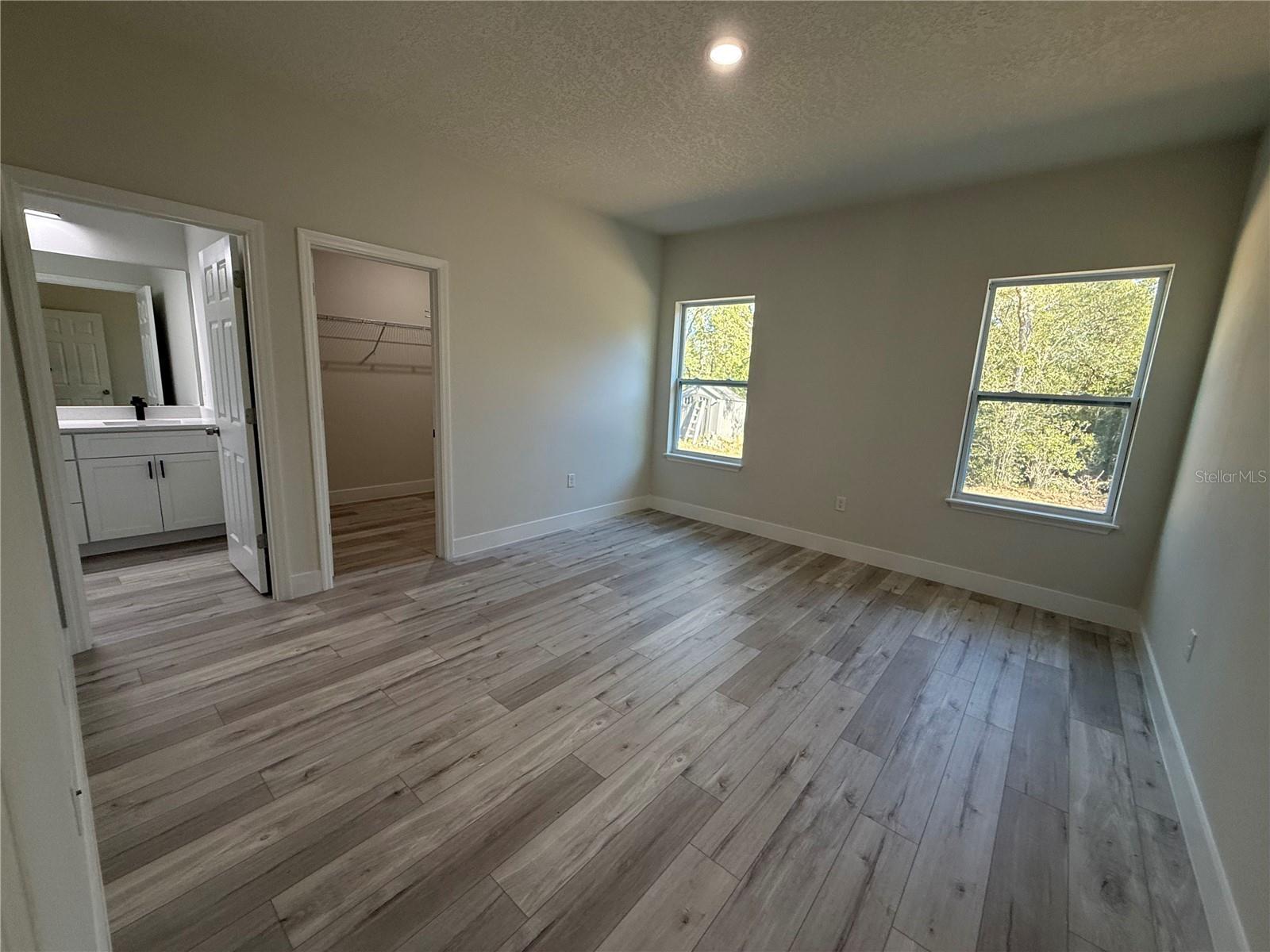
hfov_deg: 102.1
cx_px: 635
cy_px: 476
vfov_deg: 85.7
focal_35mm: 14
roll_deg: -3.4
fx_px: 514
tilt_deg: -9.4
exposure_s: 1/120
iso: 160
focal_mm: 2.22
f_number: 2.2
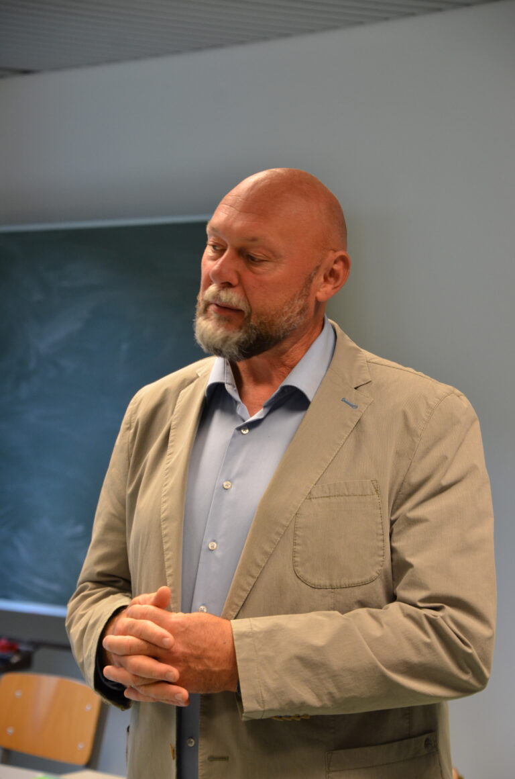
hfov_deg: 13.0
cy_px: 390
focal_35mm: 105
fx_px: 2264
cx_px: 258
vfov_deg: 19.5
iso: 800
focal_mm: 70
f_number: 5
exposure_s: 1/60
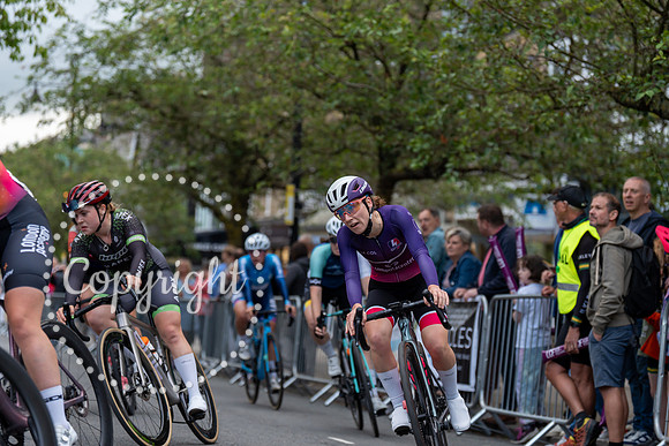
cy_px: 223
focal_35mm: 100
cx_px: 334
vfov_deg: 13.7
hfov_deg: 20.4
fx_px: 1859
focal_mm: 100
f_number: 2.8
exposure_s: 1/800
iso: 640
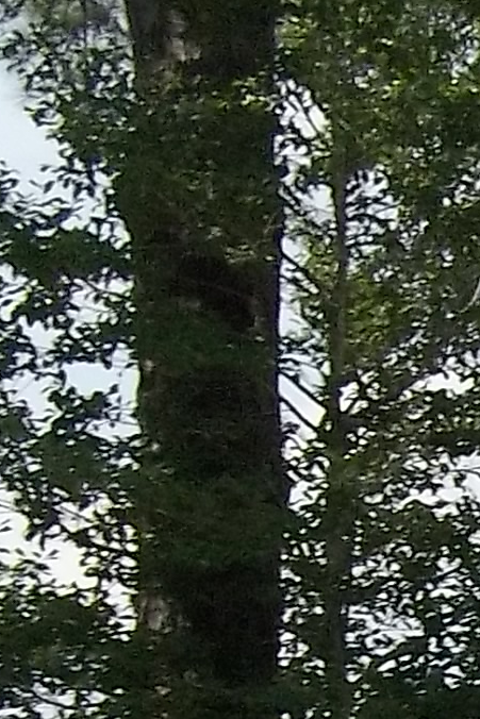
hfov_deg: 5.9
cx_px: 1653
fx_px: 4218
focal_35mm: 211
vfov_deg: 9.2
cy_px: 1366
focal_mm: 5.7
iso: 80
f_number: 8.8
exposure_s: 1/160
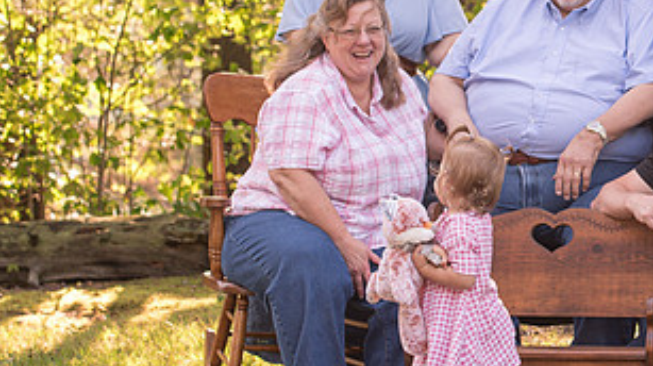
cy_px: 115
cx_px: 570
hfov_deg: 14.6
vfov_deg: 8.3
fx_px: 2526
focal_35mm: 146
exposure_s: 1/250
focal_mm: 70
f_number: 5
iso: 400
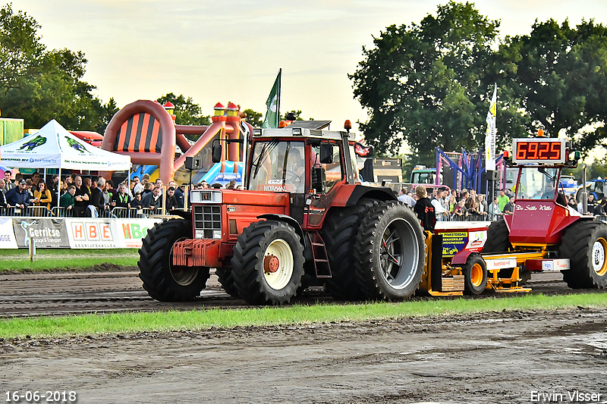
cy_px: 202
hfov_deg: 14.4
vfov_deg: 9.6
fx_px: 2402
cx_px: 304
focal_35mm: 142
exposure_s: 1/1600
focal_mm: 95
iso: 2500
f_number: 5.6
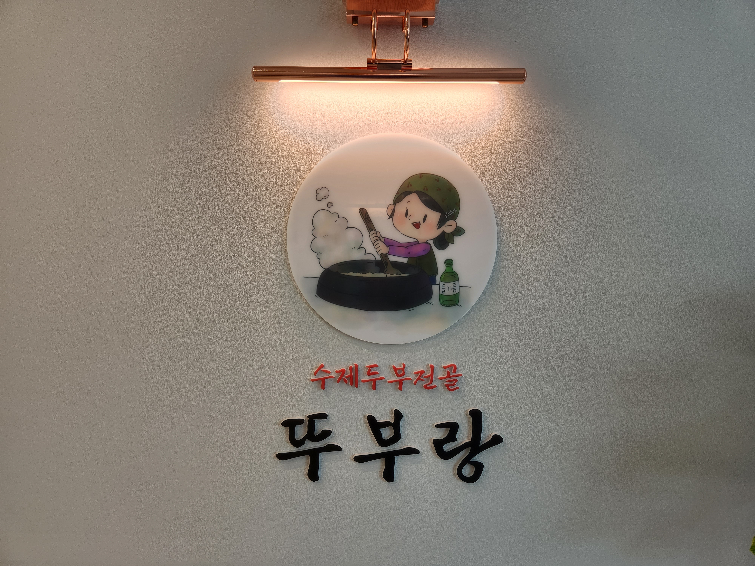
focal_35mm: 23
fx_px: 502
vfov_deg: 58.9
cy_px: 283
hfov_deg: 73.9
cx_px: 378
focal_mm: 5.4
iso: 32
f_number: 1.8
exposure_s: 1/120
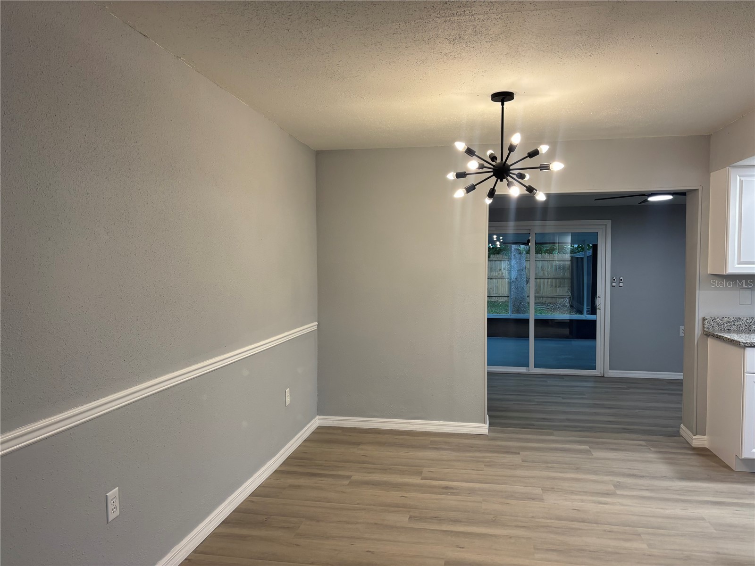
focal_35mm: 26
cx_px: 378
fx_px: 567
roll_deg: +0.1
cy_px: 283
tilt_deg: -2.7
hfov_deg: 67.3
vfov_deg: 53.1
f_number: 1.6
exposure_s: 1/60
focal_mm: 5.96
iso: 80
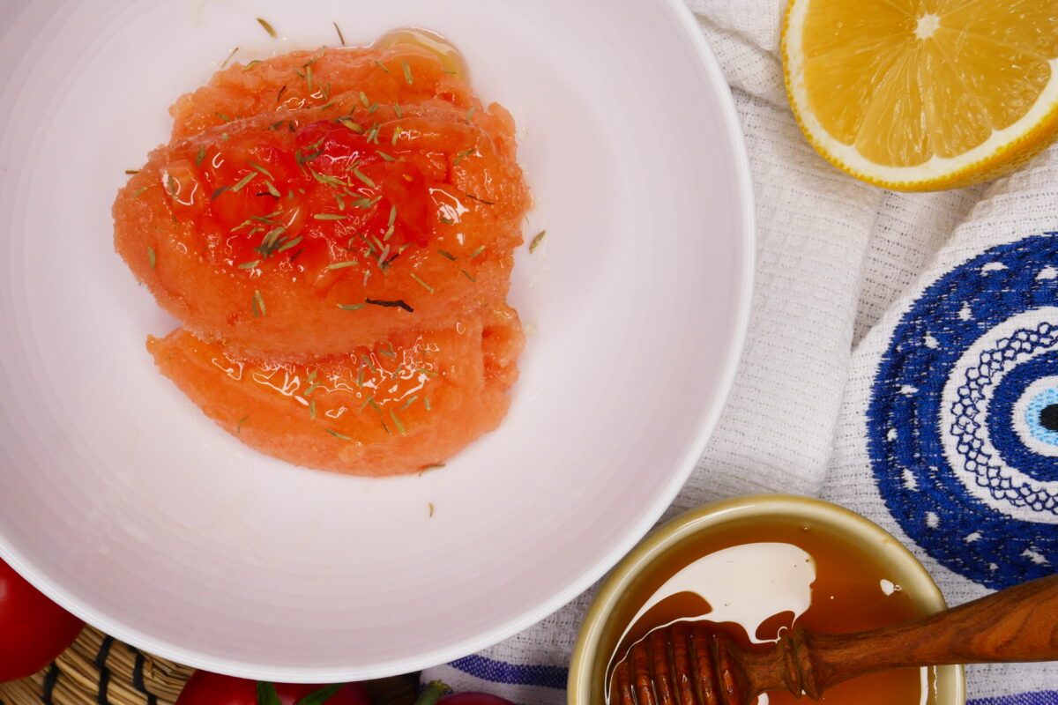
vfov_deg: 33.4
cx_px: 529
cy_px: 352
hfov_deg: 48.5
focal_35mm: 40
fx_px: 1175
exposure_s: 1/80
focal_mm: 14.6
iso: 800
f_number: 8
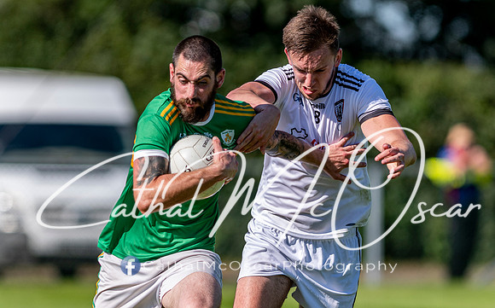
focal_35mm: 604
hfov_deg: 3.5
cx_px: 203
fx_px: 8137
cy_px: 177
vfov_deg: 2.2
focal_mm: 300
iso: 110
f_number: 2.8
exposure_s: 1/2500
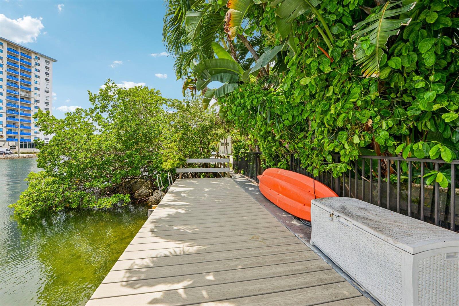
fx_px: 178
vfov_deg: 81.2
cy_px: 153
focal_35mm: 14
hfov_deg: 104.3
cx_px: 230
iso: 200
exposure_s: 1/160
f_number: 9
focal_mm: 14
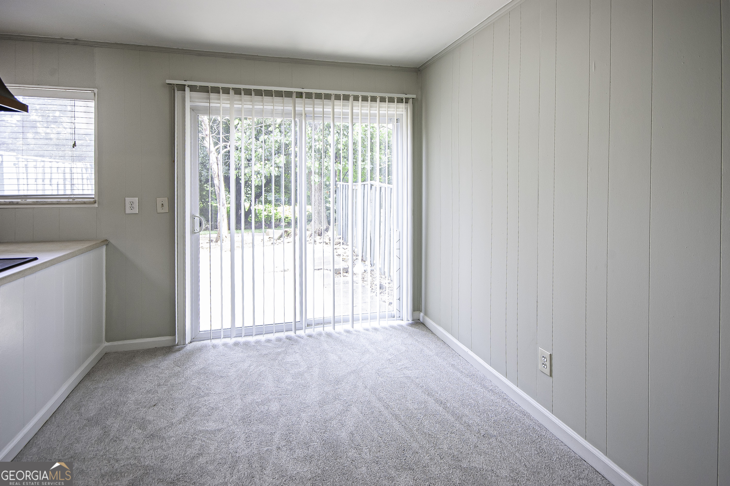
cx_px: 365
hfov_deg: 90.1
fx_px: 365
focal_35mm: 18
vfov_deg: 67.3
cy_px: 243
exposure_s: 1/8
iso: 200
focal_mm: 12
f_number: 8
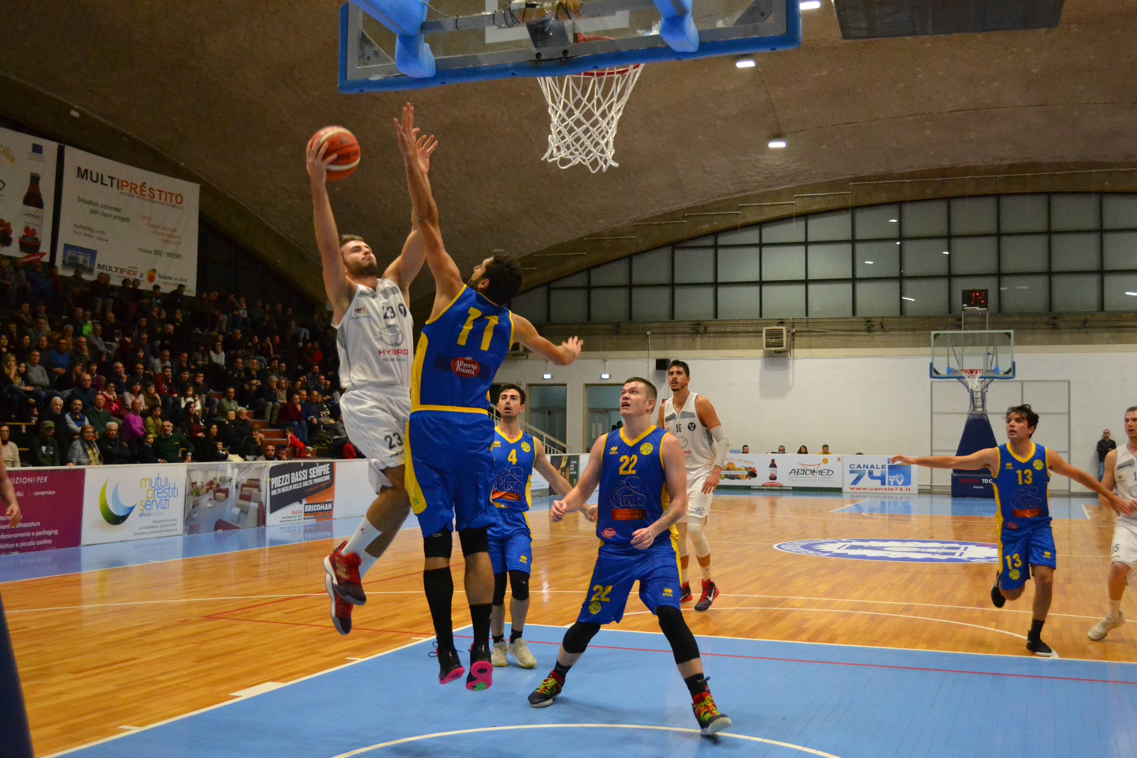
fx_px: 1232
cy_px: 379
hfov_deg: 49.6
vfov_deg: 34.2
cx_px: 568
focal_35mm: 39
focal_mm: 26
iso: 3200
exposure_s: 1/320
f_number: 4.2
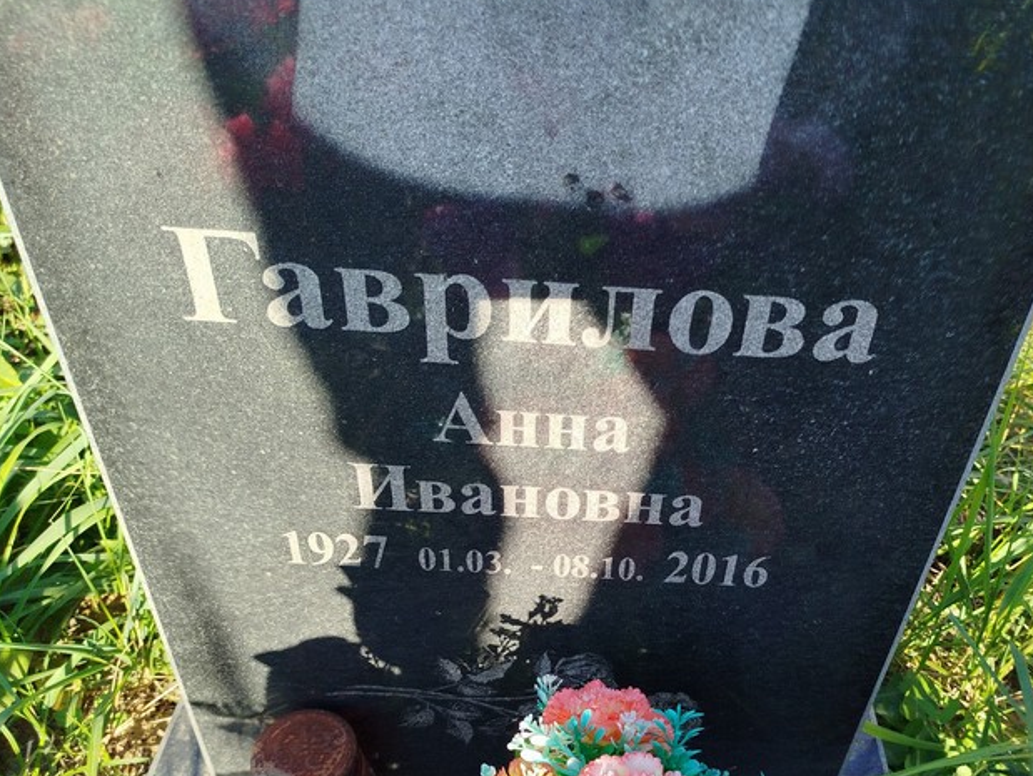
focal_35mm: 31
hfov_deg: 57.9
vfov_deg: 45.2
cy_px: 479
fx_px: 926
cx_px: 611
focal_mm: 5.31
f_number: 1.7
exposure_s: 1/261
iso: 50
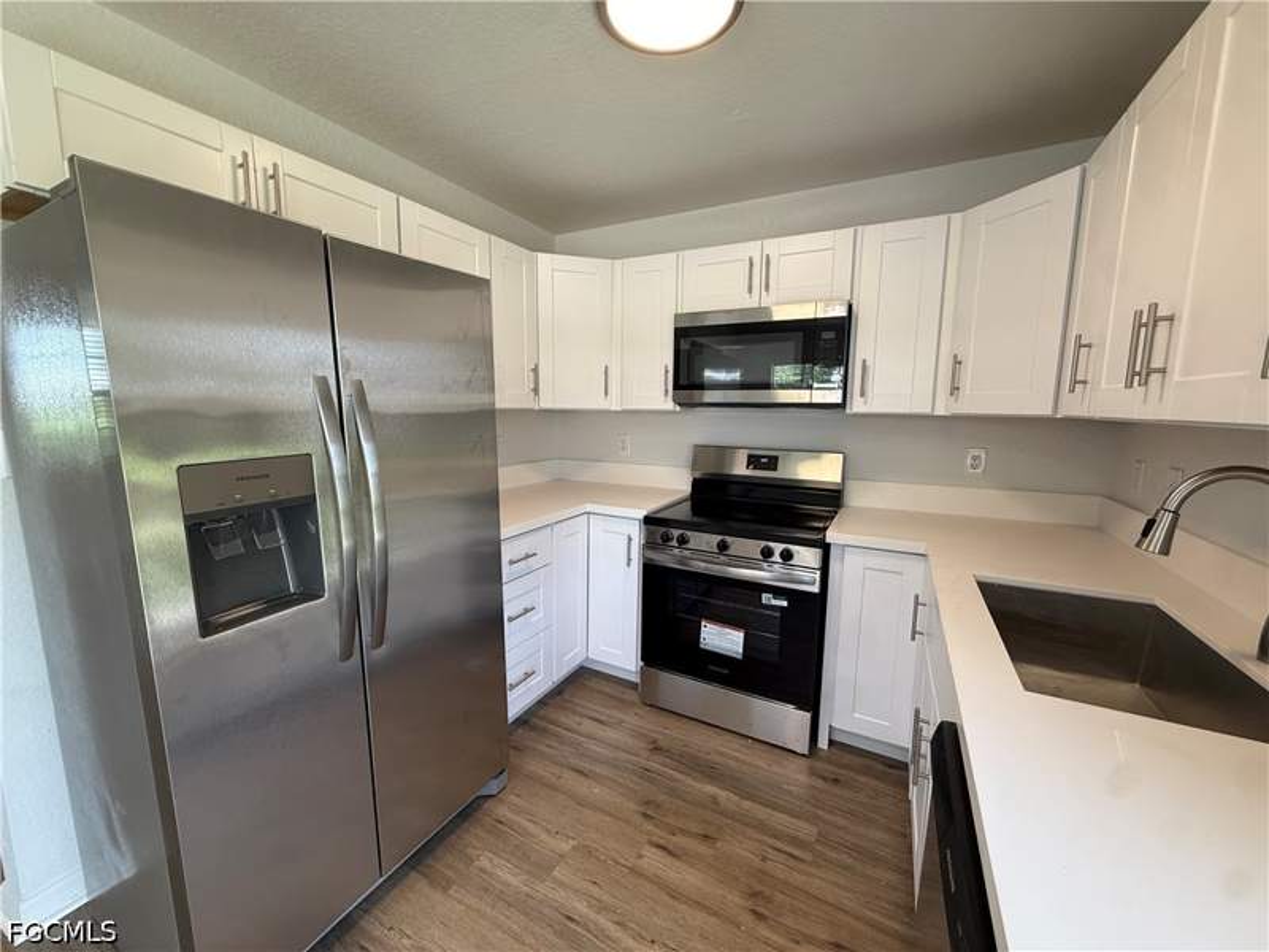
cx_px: 634
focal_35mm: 14
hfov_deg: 102.1
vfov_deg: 85.7
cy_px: 476
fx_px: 513
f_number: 2.2
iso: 125
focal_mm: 2.22
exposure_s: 1/120
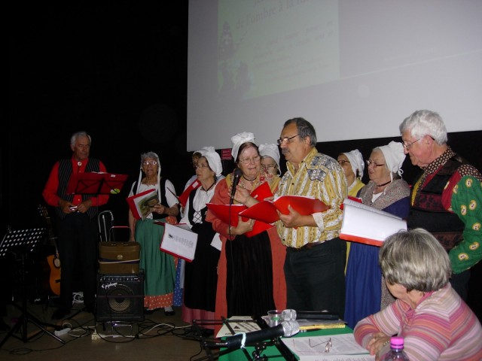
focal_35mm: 38
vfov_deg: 37.7
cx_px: 241
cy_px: 180
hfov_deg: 49.0
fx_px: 529
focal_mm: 7.8
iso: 86
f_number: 2.8
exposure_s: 1/69.7
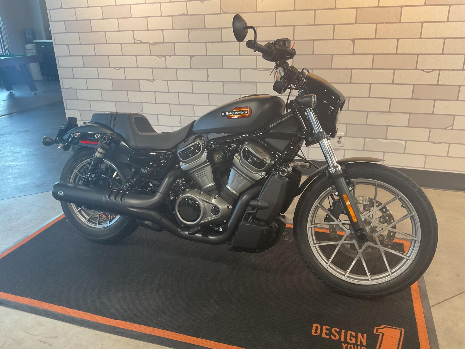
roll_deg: +3.4
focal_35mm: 29
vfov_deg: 48.2
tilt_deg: -21.9
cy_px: 174
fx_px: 390
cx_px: 232
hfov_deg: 61.7
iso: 64
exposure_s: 1/50
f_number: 1.8
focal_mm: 3
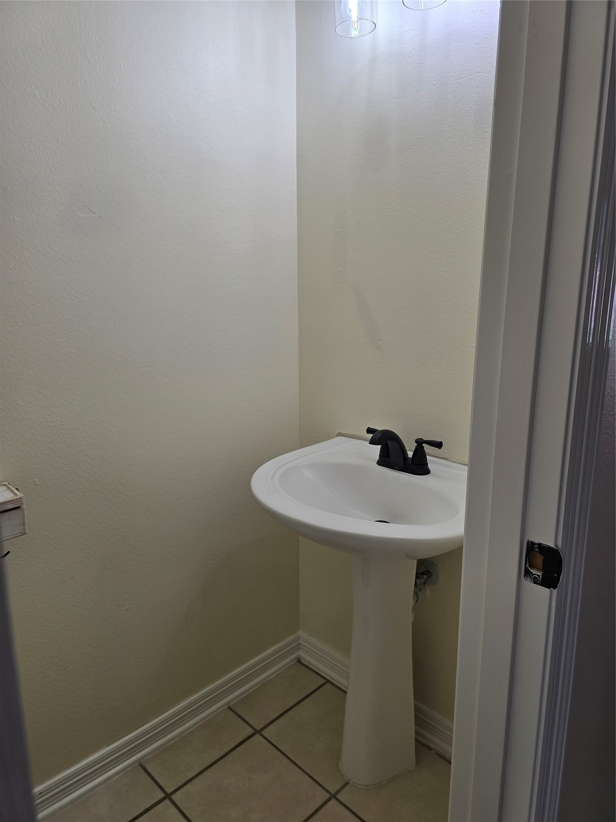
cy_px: 411
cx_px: 308
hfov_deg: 58.9
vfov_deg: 73.9
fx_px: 546
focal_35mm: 23
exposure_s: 1/120
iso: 25
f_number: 1.7
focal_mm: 6.3
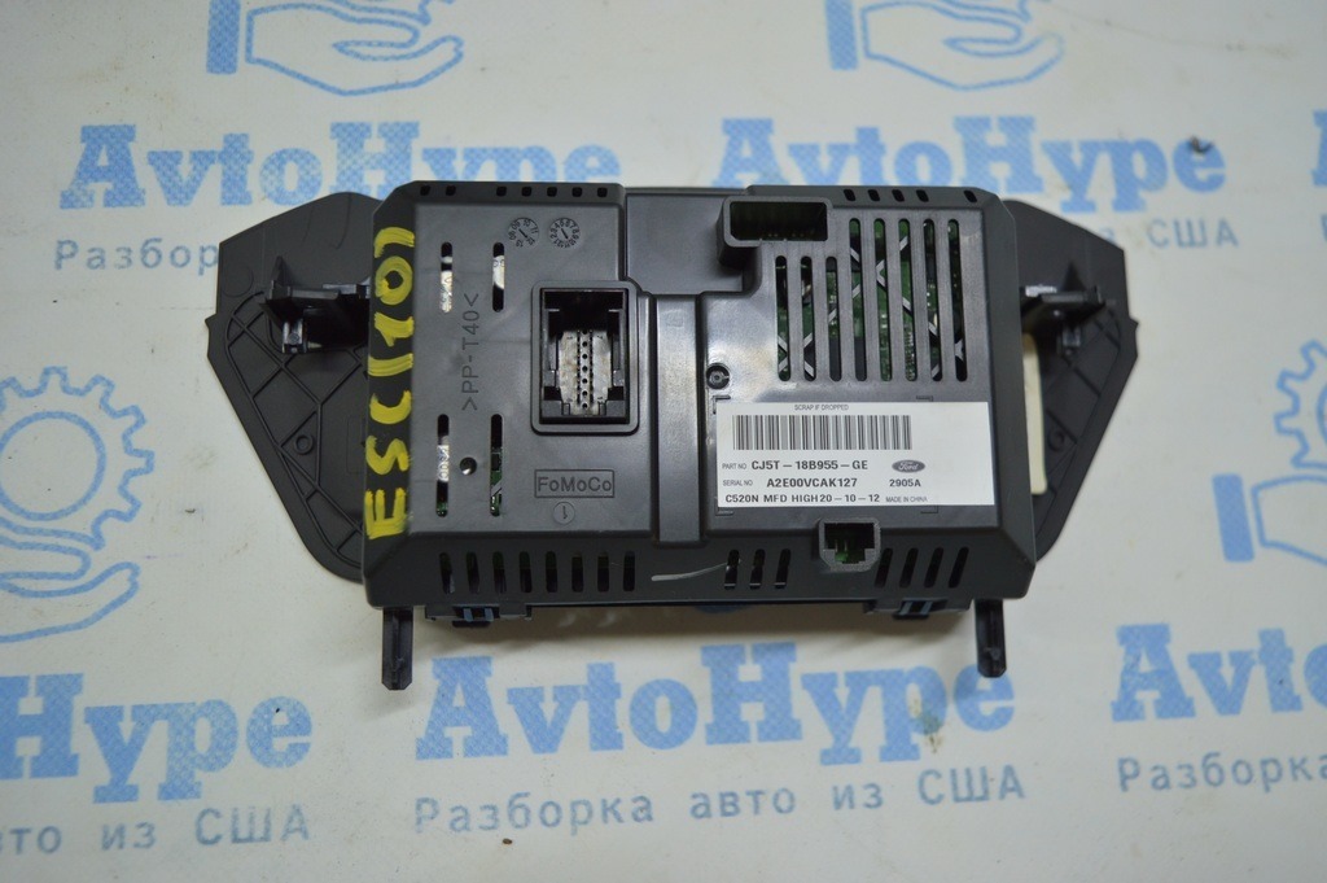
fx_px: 1271
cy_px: 442
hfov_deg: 55.1
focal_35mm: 34
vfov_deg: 38.3
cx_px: 664
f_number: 3.8
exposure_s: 1/100
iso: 400
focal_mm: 23
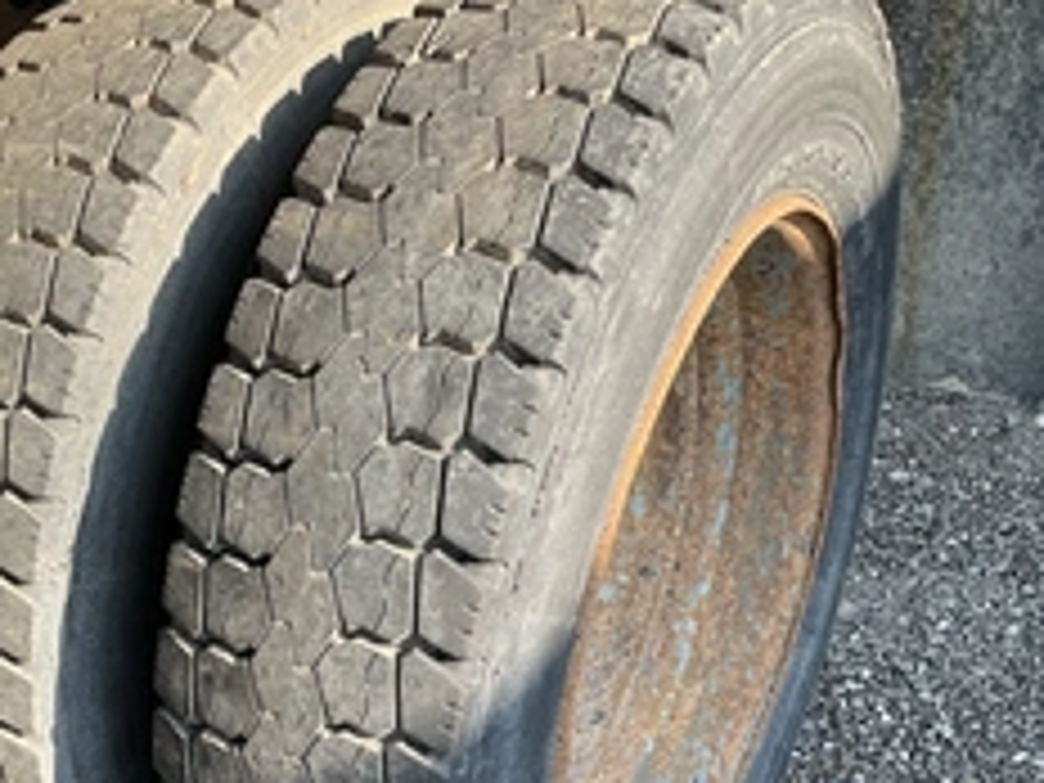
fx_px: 1508
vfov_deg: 28.4
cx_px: 176
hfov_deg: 36.6
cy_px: 648
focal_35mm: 50
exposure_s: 1/210
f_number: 1.8
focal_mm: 3
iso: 20
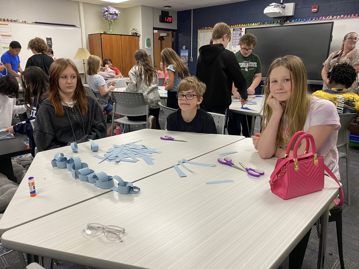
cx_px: 180
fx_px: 270
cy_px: 134
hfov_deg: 67.3
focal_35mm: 26
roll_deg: +0.3
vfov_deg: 53.1
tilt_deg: -17.7
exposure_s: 1/60
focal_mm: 4.25
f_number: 1.8
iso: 125
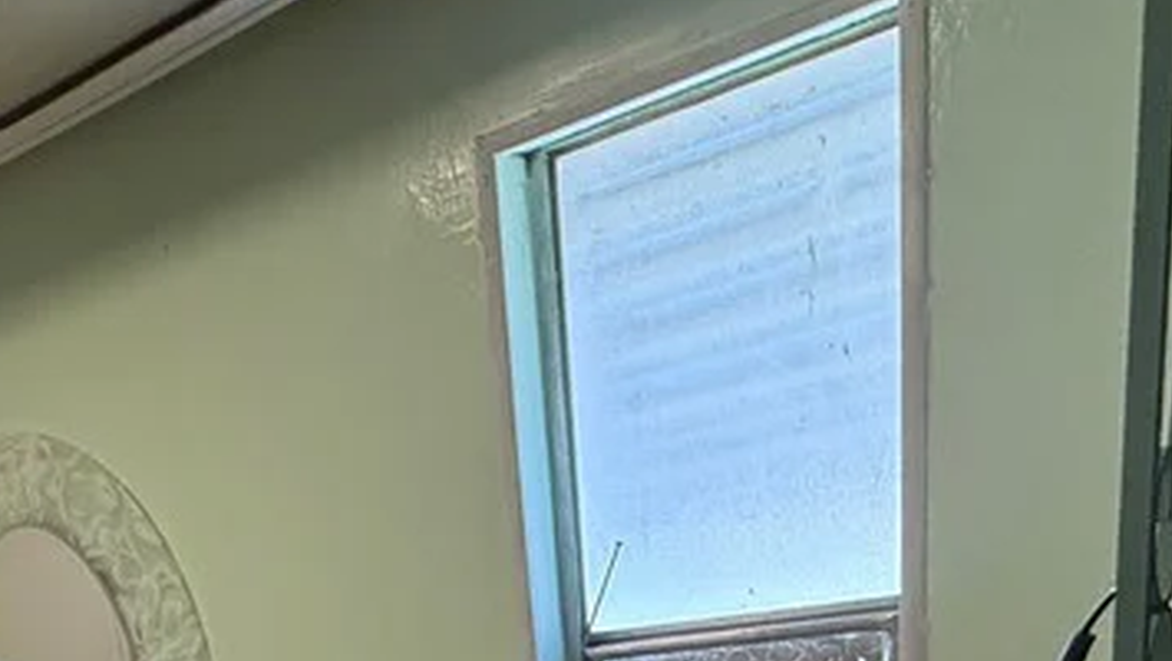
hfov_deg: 41.9
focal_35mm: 44
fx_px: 1368
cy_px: 1011
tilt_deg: -16.5
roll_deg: +11.5
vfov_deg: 22.1
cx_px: 76
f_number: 2.2
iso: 250
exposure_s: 1/120
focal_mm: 2.22
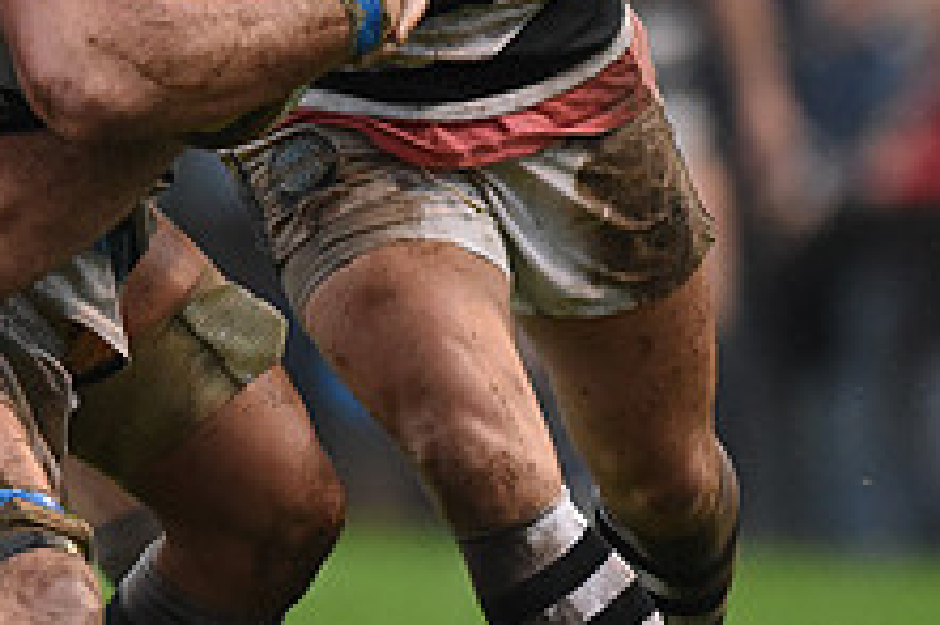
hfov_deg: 2.6
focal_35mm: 789
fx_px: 20586
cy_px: -189
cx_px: -115
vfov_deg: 1.7
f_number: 2.8
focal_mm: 300
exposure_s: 1/800
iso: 3200
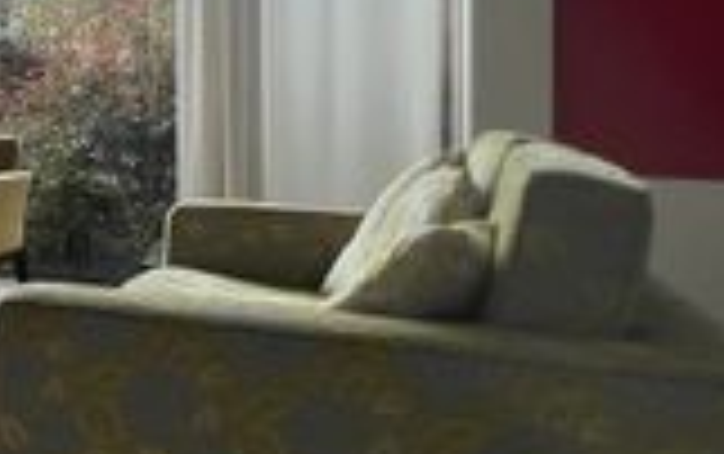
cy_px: 63
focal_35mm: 57
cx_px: -488
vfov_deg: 22.4
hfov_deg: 23.7
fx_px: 1126
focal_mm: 1.57
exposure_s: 1/506
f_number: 1.8
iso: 32
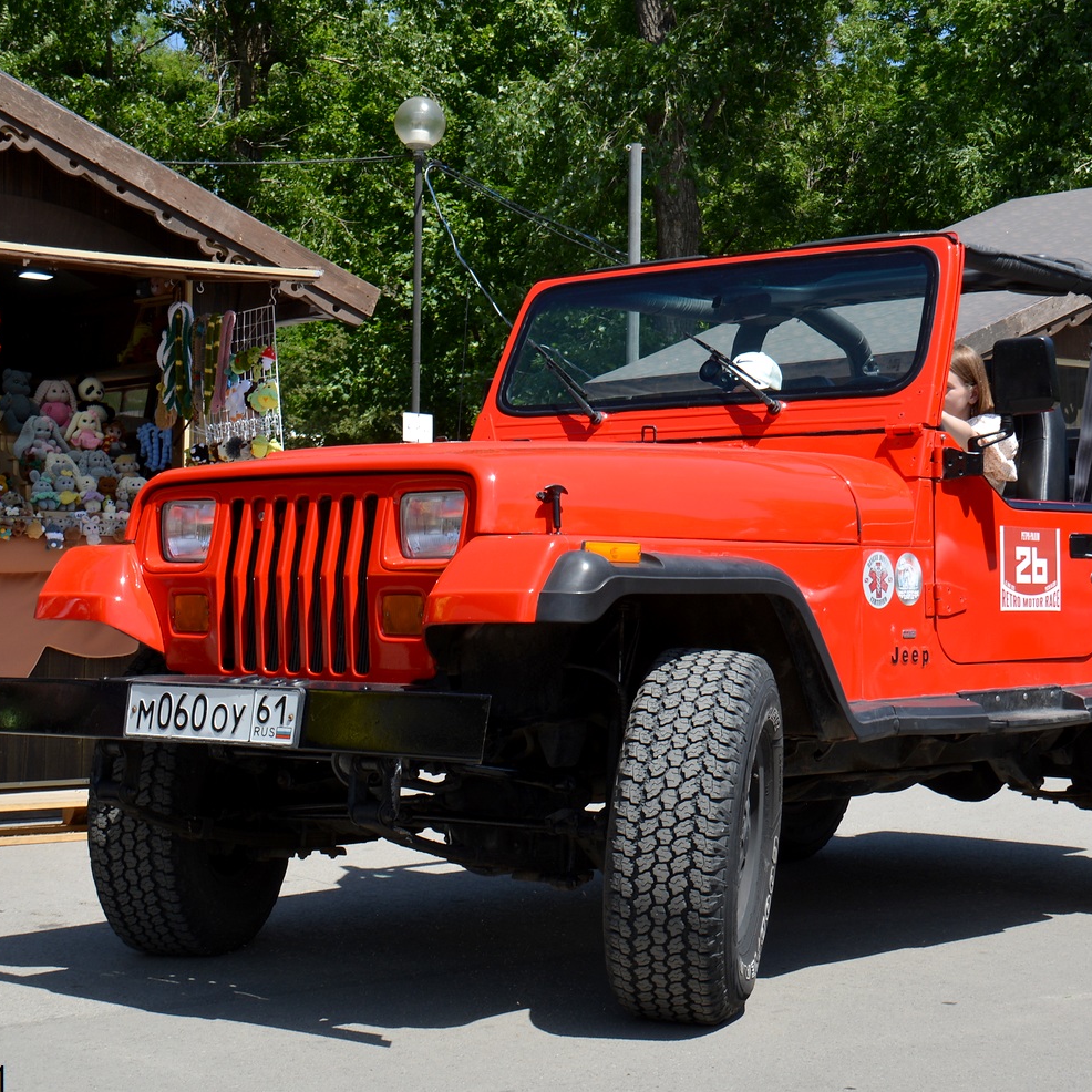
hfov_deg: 27.7
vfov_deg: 27.7
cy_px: 548
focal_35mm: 62
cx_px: 639
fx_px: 2213
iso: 100
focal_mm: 32
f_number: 8
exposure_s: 1/250
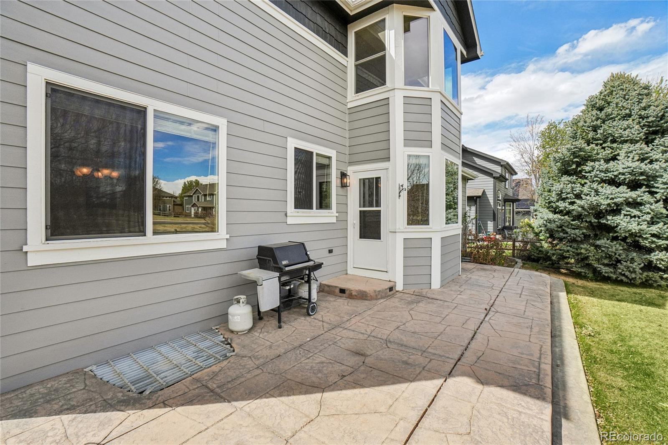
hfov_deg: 100.4
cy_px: 222
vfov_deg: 77.3
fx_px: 278
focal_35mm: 15
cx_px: 334
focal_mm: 10
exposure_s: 1/800
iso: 400
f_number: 8
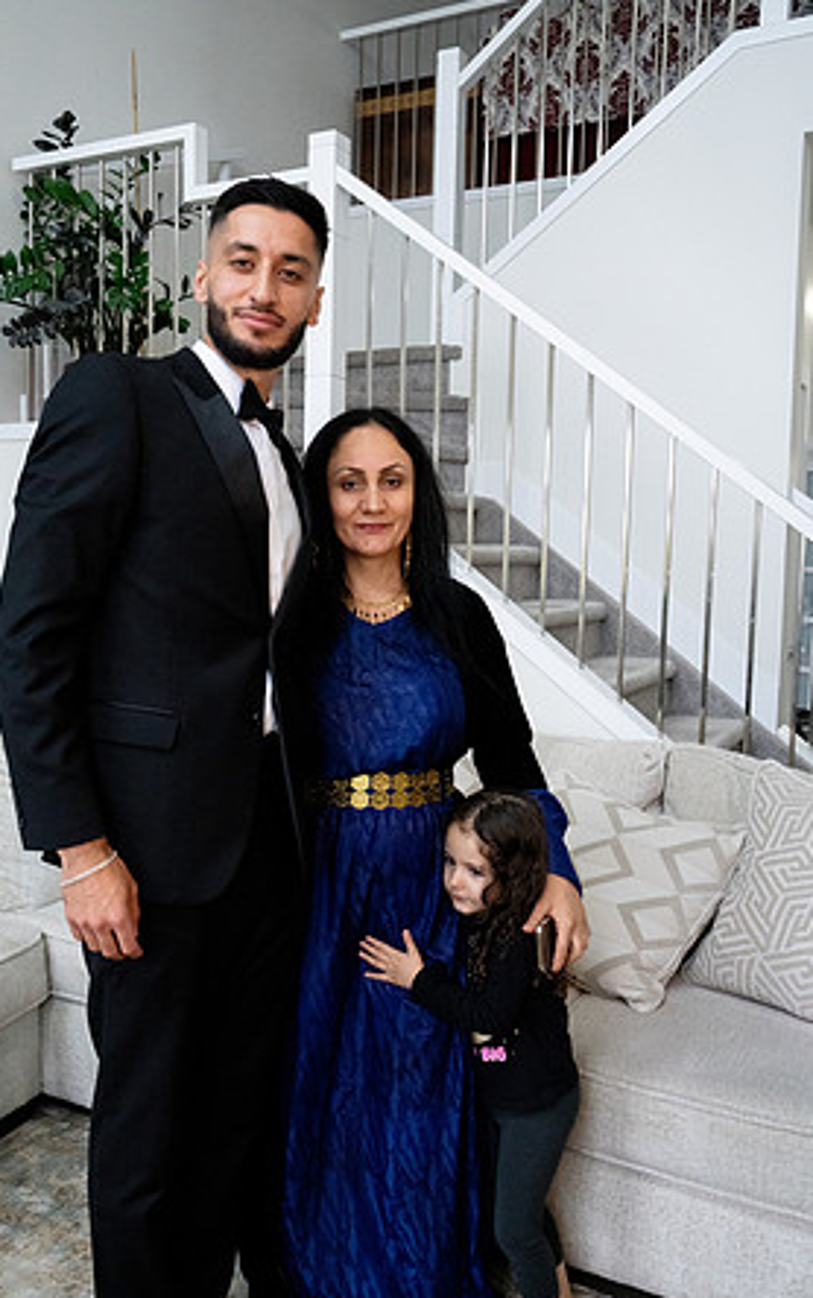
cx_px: 377
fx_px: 1133
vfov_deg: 59.6
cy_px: 655
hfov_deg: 39.5
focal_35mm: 32
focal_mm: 31
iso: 6400
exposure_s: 1/160
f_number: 10
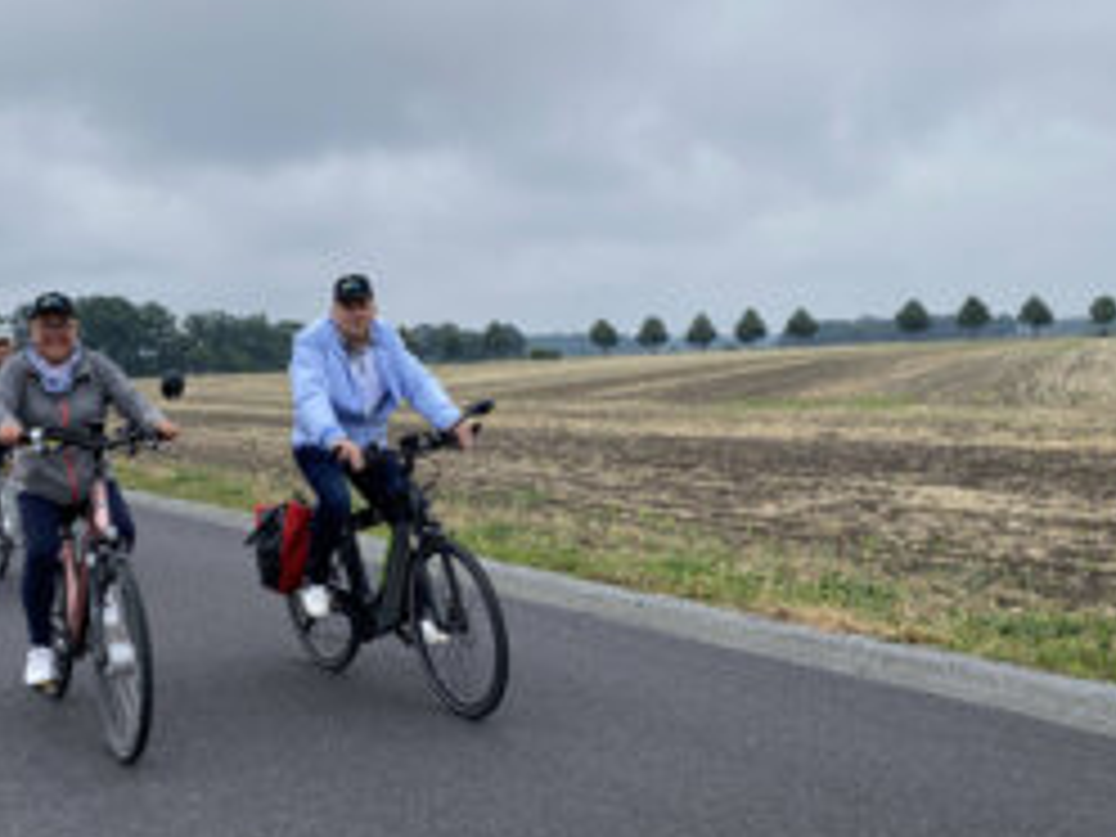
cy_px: 454
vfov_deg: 34.3
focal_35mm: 42
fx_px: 1354
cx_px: 315
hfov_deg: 43.7
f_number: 1.8
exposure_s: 1/2410
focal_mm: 4.2
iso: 32
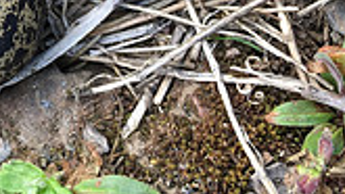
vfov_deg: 13.3
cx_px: -67
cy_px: -100
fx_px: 787
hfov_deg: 22.8
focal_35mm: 86
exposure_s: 1/120
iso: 25
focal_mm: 4.15
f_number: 2.2
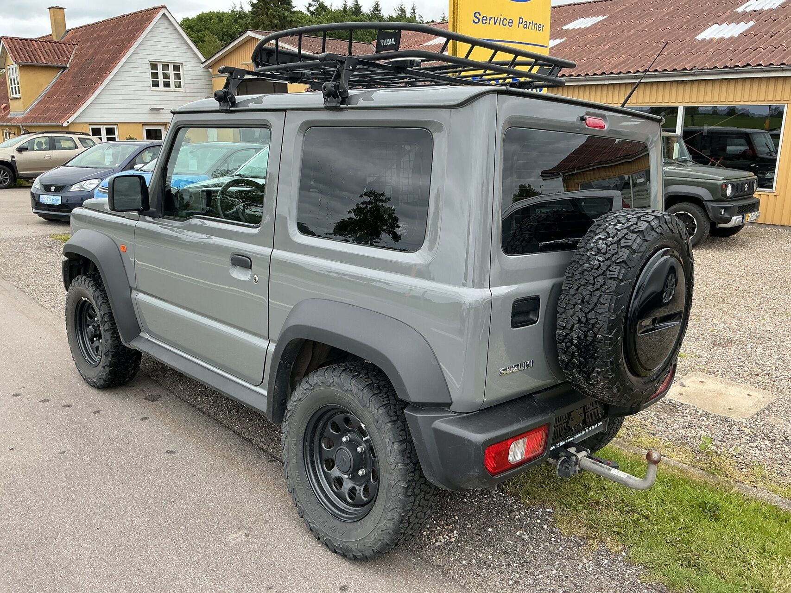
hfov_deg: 61.7
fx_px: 663
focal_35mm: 29
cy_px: 296
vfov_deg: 48.2
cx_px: 396
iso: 25
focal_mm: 3
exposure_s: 1/446
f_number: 1.8
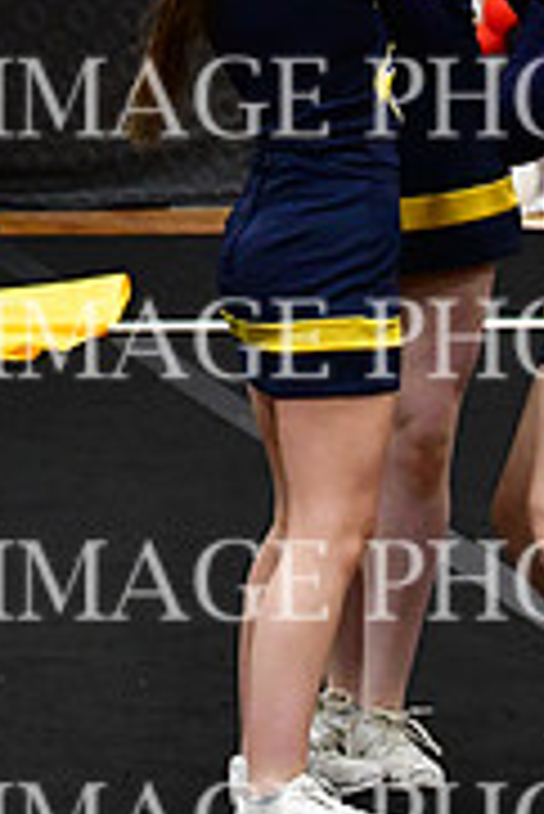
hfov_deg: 3.0
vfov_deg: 4.5
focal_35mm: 454
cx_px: 335
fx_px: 10270
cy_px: -265
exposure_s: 1/500
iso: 4000
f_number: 4
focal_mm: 95
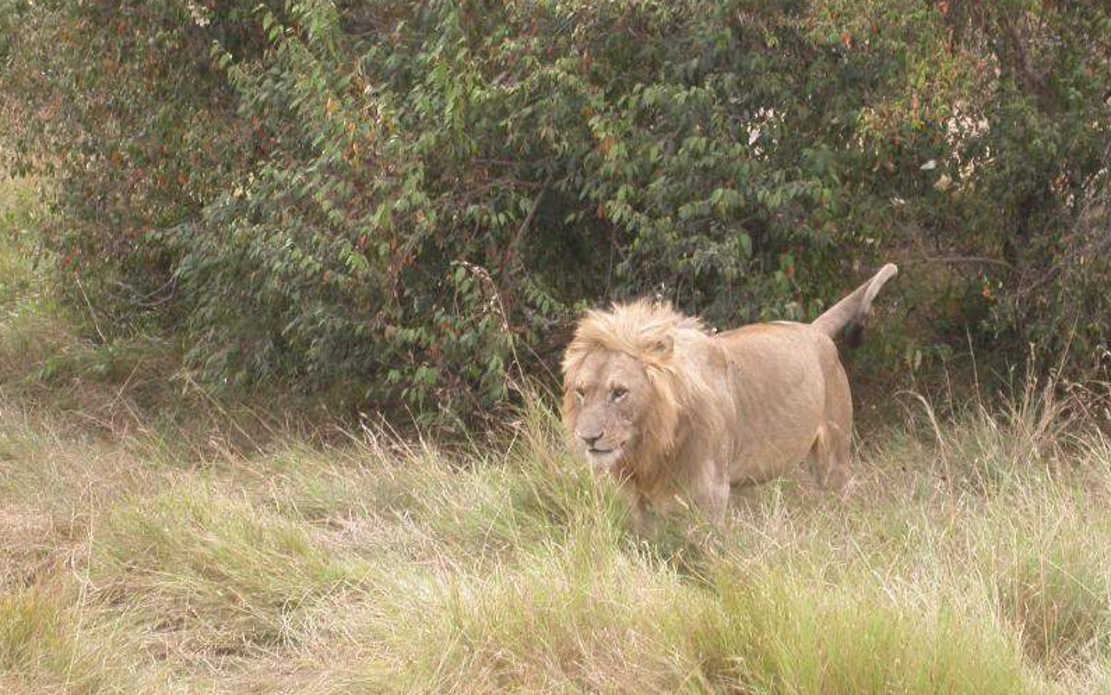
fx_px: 4875
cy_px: 357
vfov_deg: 8.1
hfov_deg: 13.0
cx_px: 553
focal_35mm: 161
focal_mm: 31.3
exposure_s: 1/146
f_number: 5
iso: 100
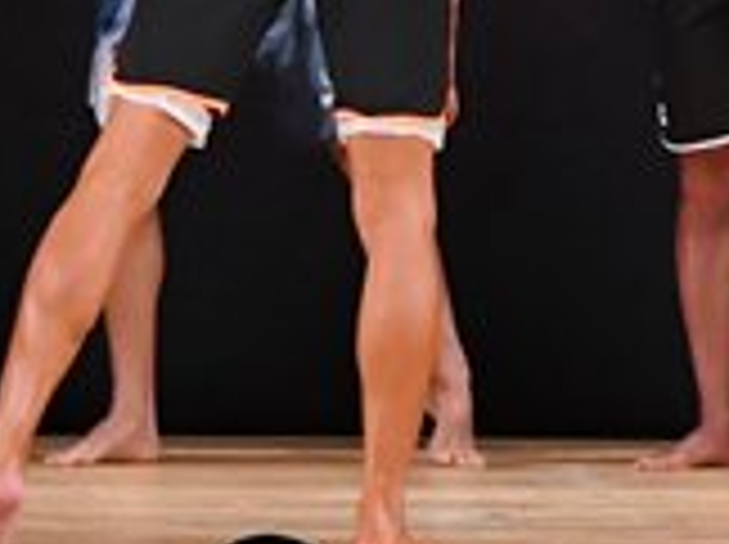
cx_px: 686
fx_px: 14236
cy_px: -67
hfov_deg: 2.9
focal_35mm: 677
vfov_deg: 2.2
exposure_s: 1/400
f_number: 5.6
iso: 3200
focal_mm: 98
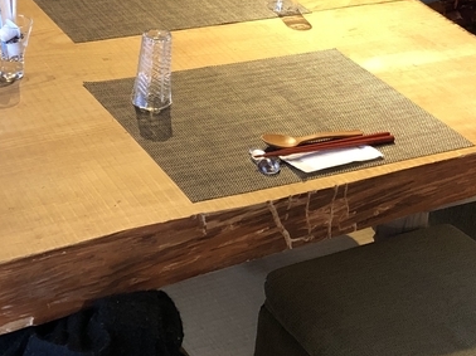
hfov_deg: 22.0
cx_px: 237
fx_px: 1223
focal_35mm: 89
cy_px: -79
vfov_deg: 15.9
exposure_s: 1/11
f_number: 1.8
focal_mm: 3.99
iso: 100
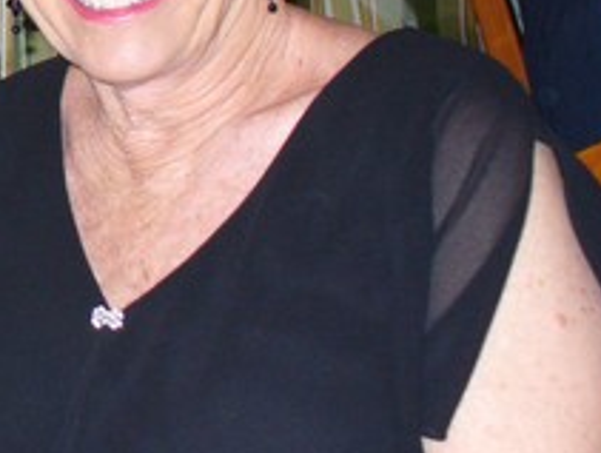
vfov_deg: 13.0
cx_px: -188
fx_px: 1948
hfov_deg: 16.5
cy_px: -77
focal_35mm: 112
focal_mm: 6.1
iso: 100
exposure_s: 1/30
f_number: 2.8
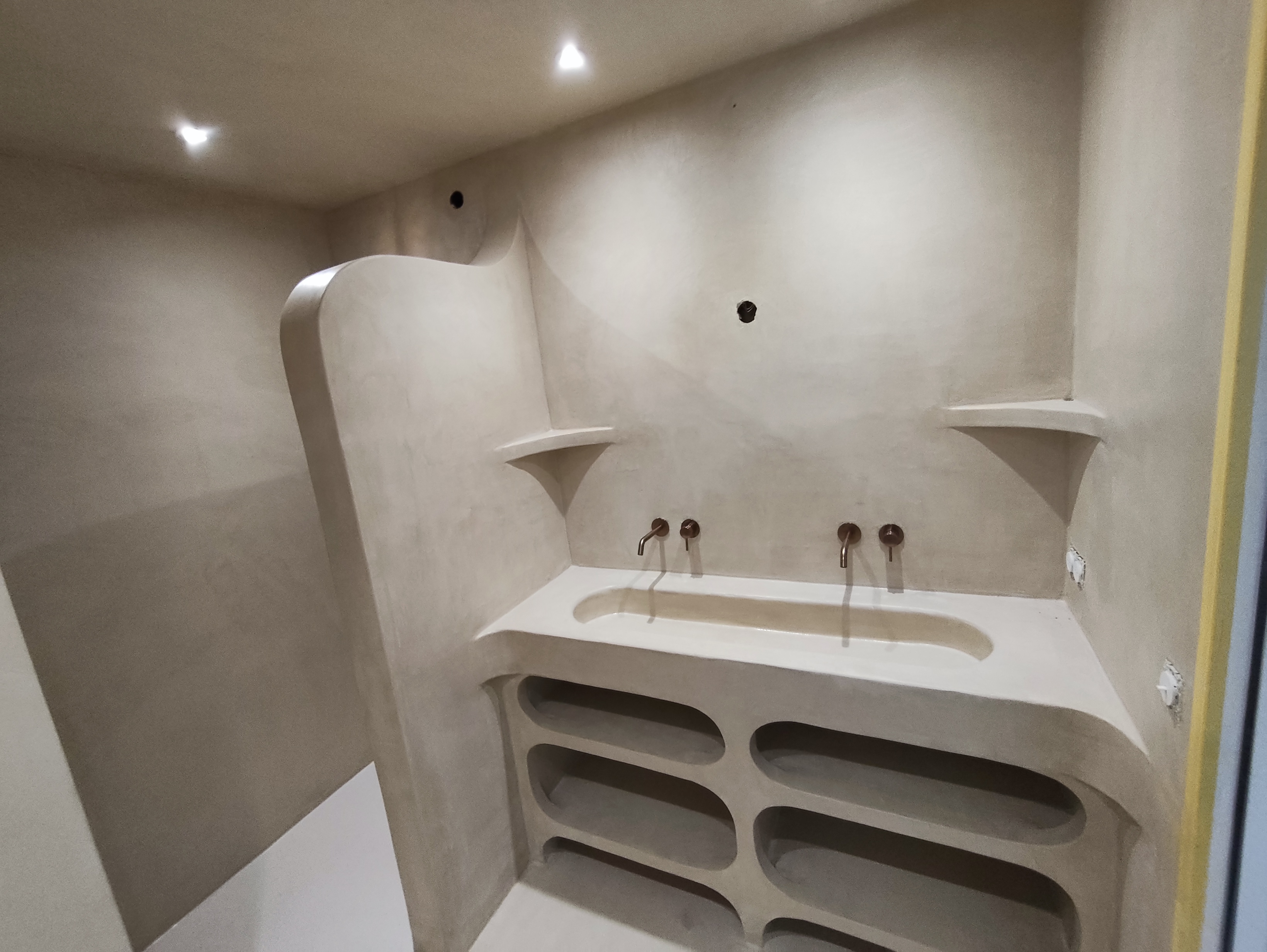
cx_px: 634
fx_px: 549
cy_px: 476
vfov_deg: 81.8
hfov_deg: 98.1
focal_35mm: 15
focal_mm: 1.65
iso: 400
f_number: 2.2
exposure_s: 1/100
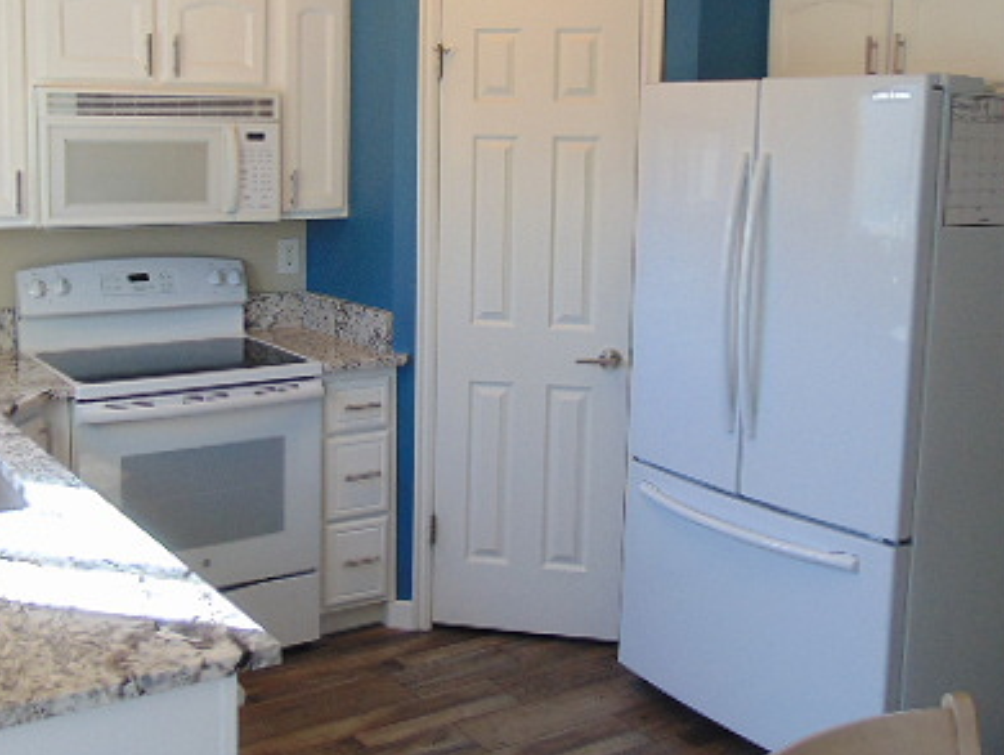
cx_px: 420
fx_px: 1190
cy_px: 283
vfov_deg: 35.0
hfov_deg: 45.6
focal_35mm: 41
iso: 80
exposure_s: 1/80
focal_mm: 4.5
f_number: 3
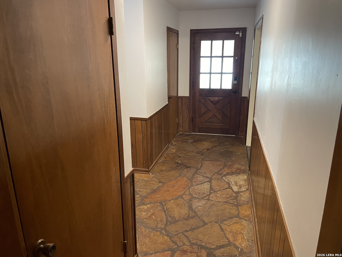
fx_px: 257
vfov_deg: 53.1
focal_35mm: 26
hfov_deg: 67.3
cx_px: 171
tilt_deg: -13.5
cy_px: 128
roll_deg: +0.9
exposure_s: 1/42
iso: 320
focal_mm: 4.2
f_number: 1.6
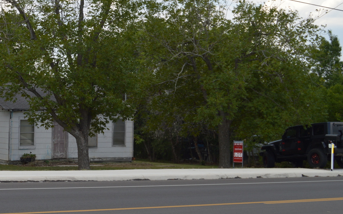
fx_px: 626
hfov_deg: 29.4
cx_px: 38
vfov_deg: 19.4
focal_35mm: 67
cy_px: 96
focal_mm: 24
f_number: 6.3
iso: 100
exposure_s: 1/200
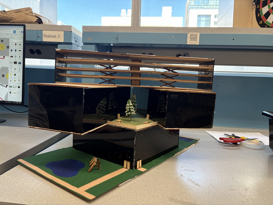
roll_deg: -1.8
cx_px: 136
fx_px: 205
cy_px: 102
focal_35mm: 26
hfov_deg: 67.3
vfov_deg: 53.1
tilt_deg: -4.7
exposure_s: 1/120
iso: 160
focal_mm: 5.96
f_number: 1.6
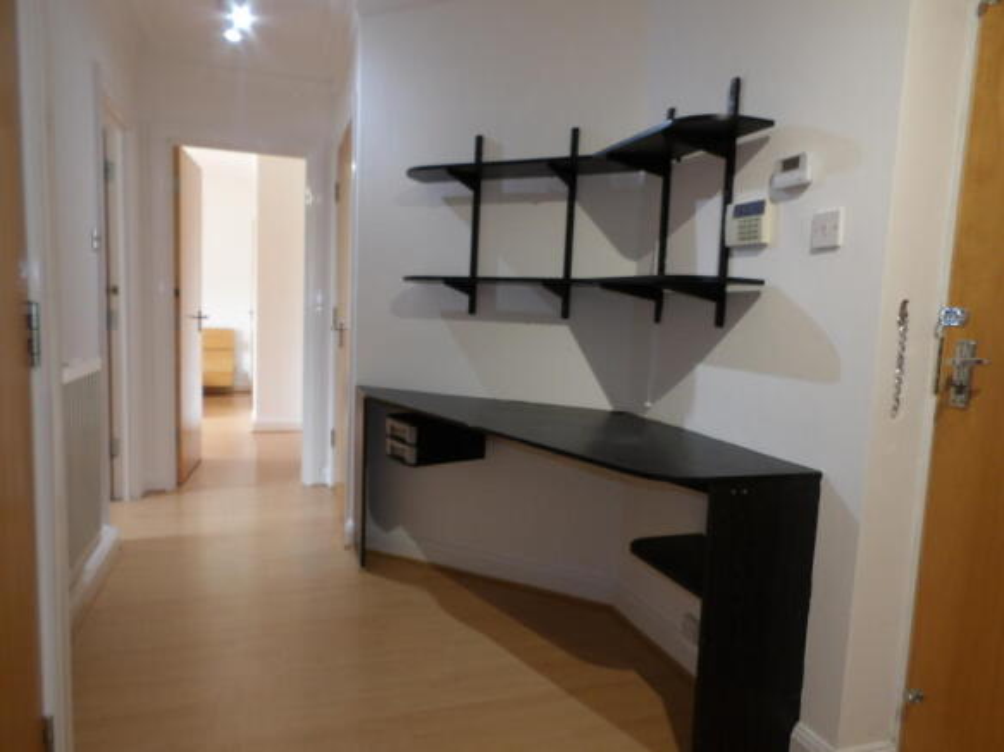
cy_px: 376
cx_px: 502
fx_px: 696
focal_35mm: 24
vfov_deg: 56.8
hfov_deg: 71.6
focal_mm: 4.3
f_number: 4.1
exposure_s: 1/15
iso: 231
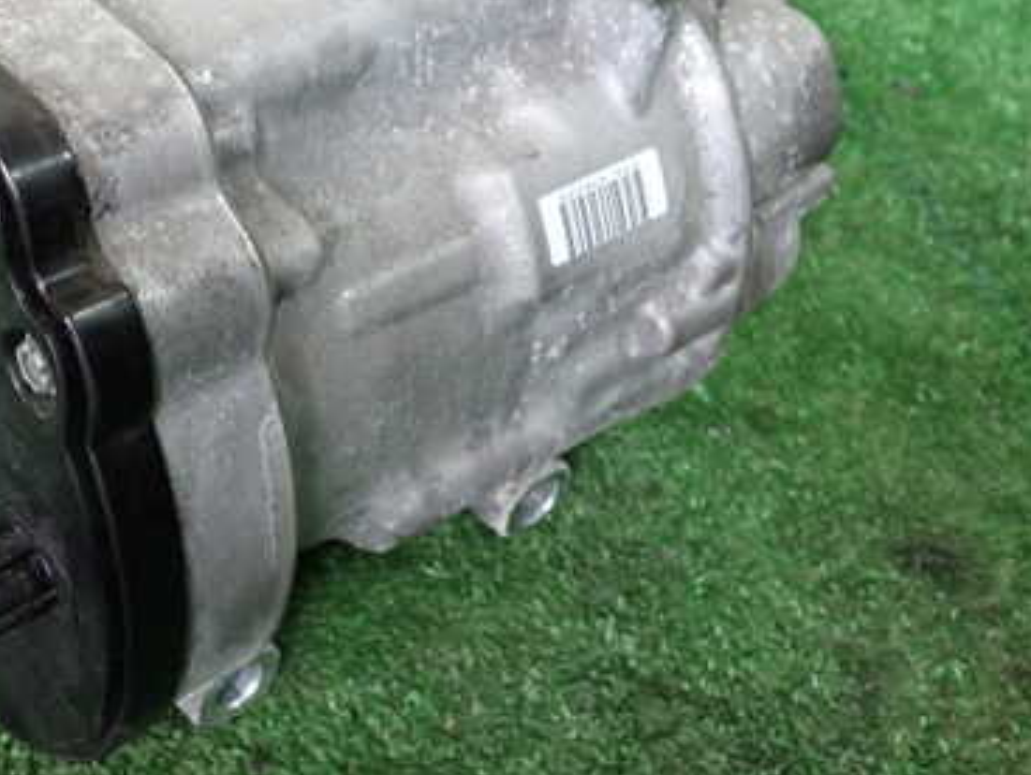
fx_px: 1461
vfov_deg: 29.5
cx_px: 270
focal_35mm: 49
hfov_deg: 38.0
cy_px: 247
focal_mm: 5.4
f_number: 2.3
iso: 250
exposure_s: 1/30
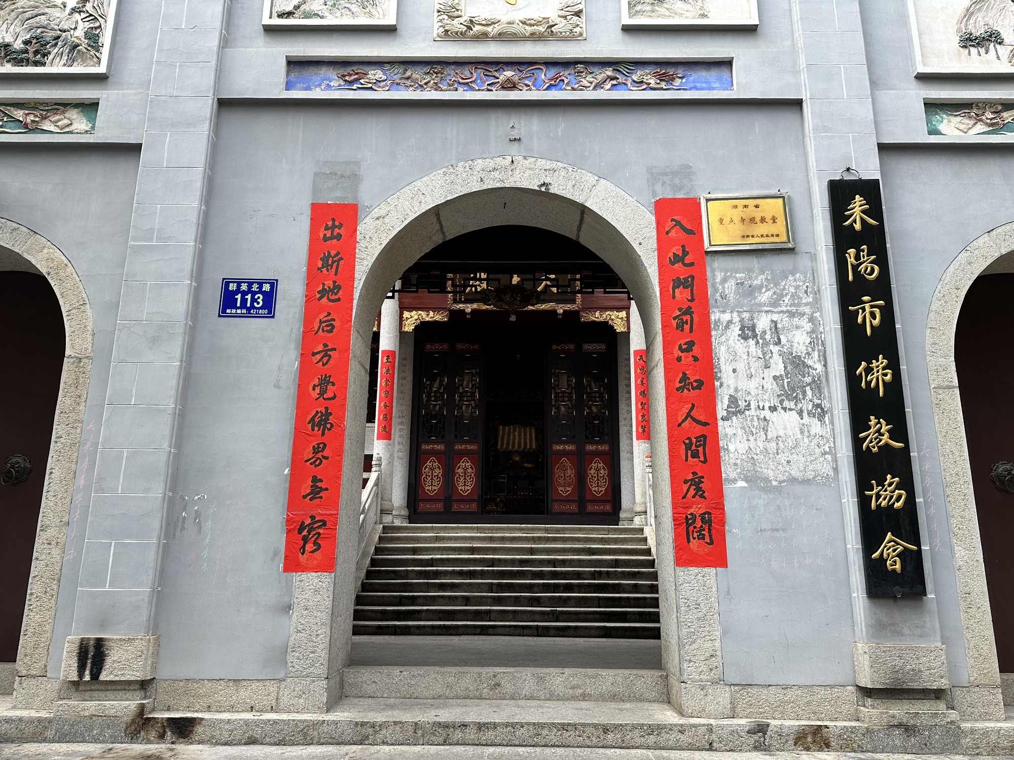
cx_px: 507
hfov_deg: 71.6
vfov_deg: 56.8
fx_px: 703
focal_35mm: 24
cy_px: 380
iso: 80
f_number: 1.78
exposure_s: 1/1009
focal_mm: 6.86
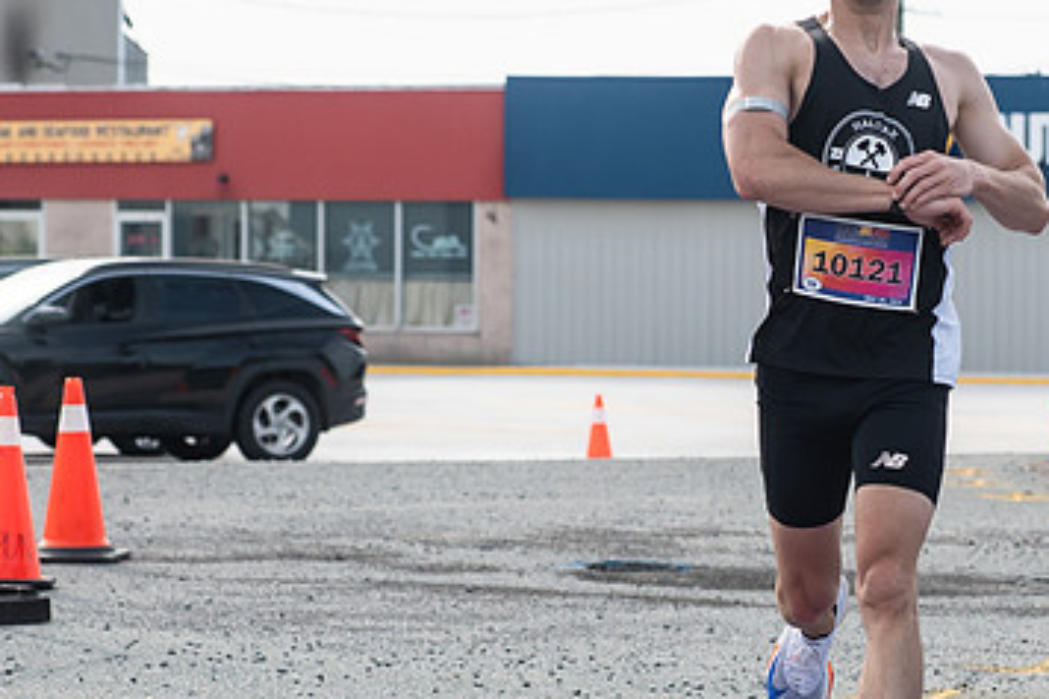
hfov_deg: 9.2
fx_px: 6495
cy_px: 389
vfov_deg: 6.2
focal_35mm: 223
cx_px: 807
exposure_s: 1/1000
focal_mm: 85
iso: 250
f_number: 5.6
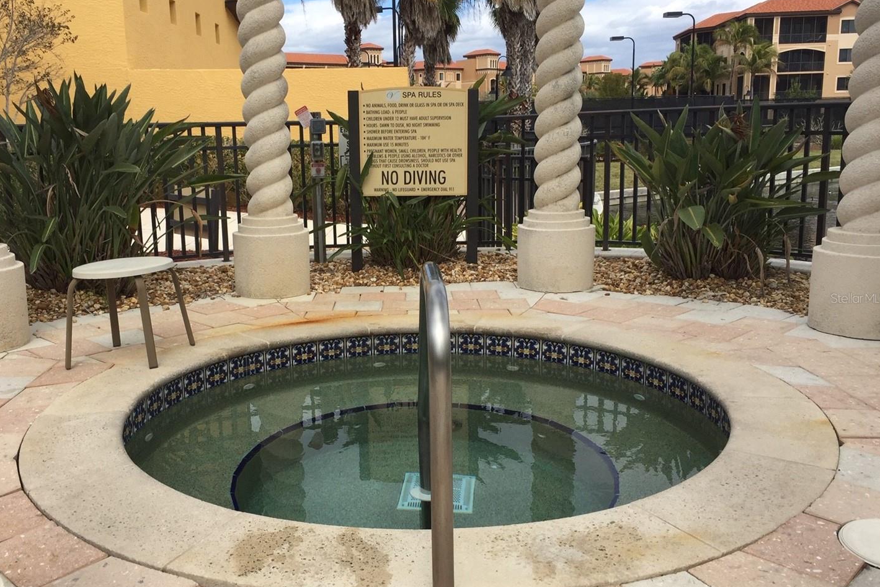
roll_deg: -0.1
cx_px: 393
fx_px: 831
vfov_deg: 38.9
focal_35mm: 34
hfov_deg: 55.7
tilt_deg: -11.4
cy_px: 298
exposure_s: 1/1647
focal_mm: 4.15
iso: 32
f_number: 2.2
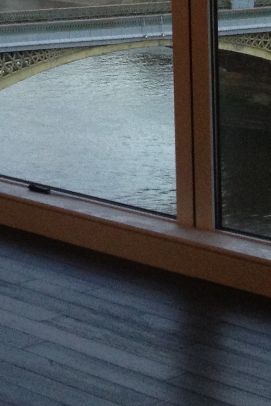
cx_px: -308
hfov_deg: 9.4
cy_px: -130
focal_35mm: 134
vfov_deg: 14.6
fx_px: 1514
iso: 160
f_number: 2.4
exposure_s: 1/20
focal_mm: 4.28
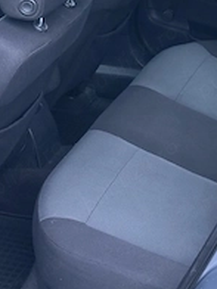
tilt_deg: -23.9
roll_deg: -0.3
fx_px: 819
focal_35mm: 98
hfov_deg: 15.0
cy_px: 80
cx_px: 159
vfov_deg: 19.9
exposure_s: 1/30
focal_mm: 6.86
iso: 640
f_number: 1.78
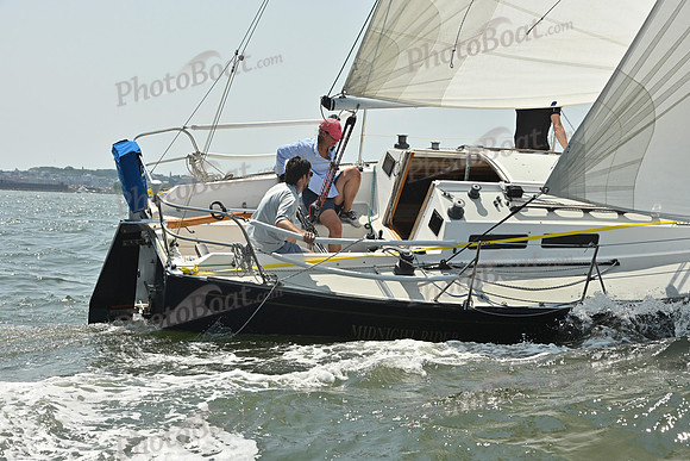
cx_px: 345
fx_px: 1725
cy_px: 230
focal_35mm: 90
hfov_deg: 22.6
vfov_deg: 15.2
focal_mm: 90
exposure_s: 1/1250
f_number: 11
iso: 320
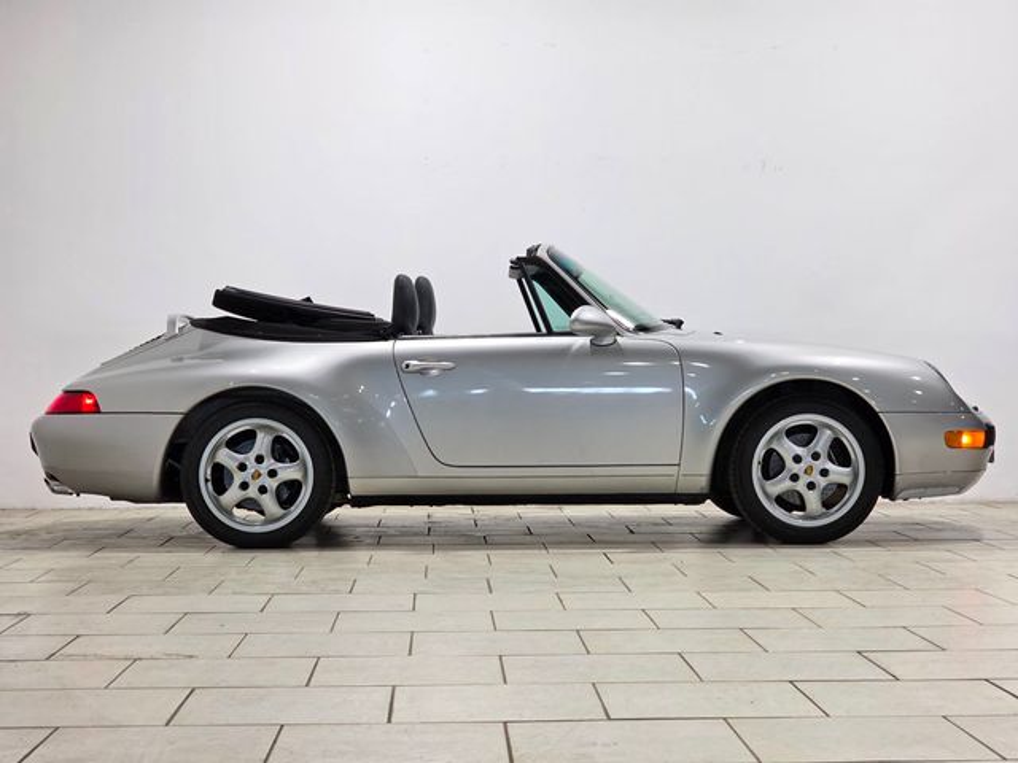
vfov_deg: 21.3
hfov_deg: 28.2
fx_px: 2029
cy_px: 382
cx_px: 509
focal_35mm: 69
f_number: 2.4
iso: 160
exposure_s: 1/120
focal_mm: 7.9
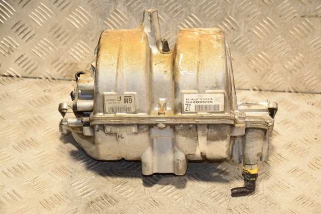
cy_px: 107
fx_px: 668
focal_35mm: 75
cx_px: 160
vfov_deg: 18.2
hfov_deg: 27.0
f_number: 5
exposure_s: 1/160
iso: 800
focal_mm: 50
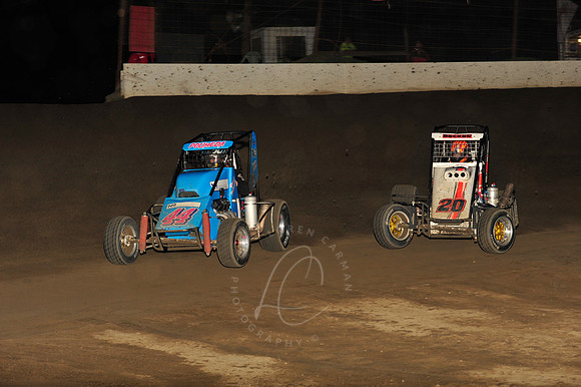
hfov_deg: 20.4
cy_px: 194
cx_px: 290
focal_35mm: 100
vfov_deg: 13.7
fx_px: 1613
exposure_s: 1/320
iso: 800
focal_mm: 100
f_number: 6.3
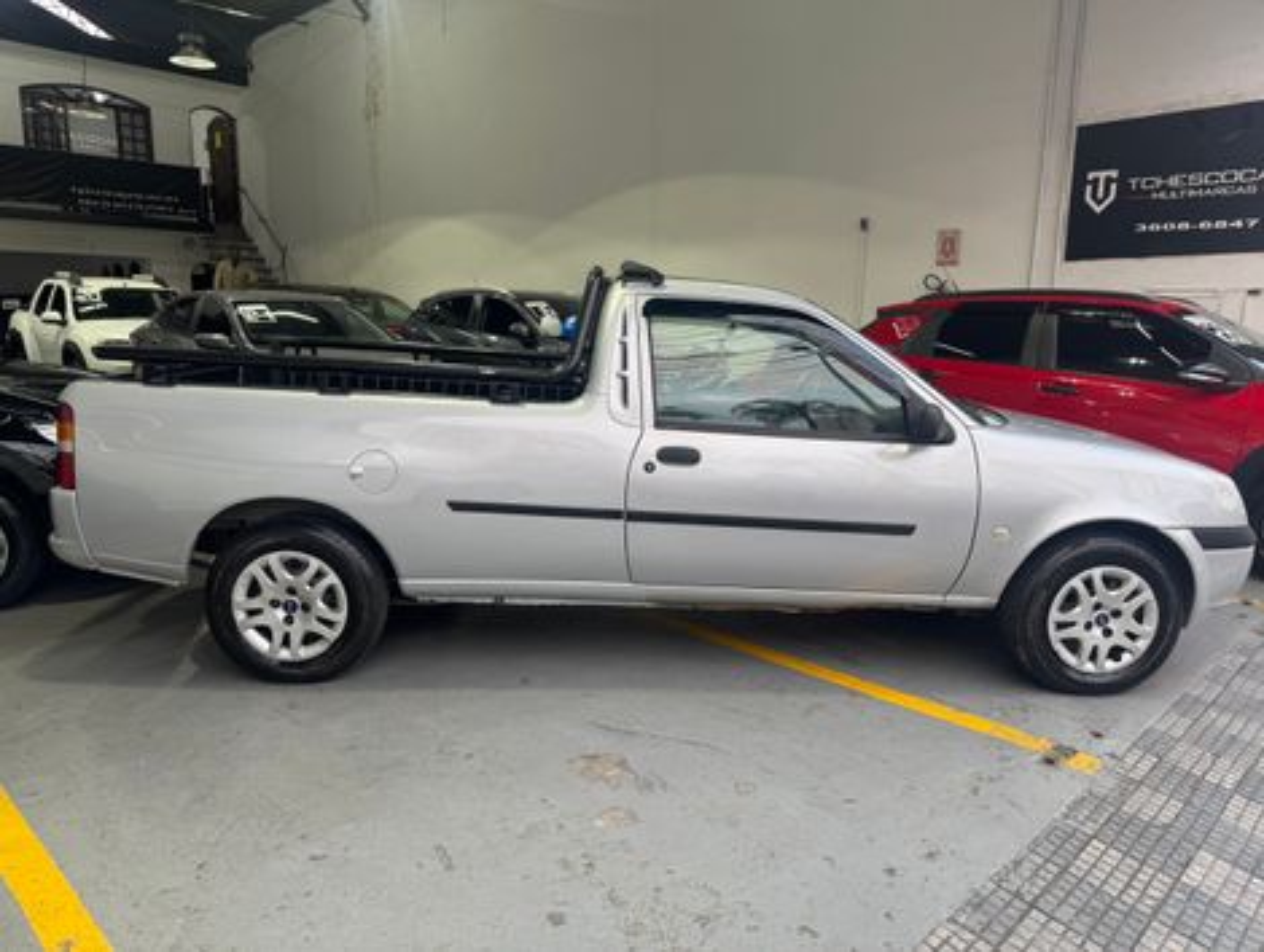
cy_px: 476
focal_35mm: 24
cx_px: 632
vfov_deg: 56.9
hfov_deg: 71.5
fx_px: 878
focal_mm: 6.76
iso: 100
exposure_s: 1/120
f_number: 1.78
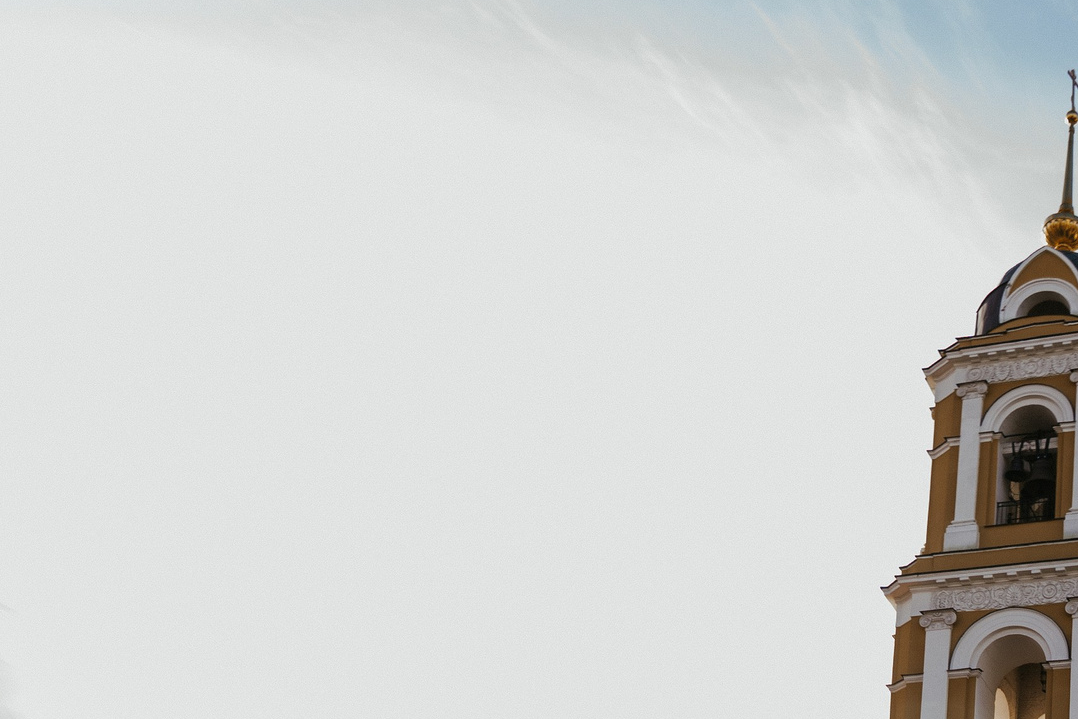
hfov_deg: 31.5
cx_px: 1152
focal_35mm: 57
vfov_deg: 22.2
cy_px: 824
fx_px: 1707
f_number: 4
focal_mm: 24
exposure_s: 1/125
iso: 100
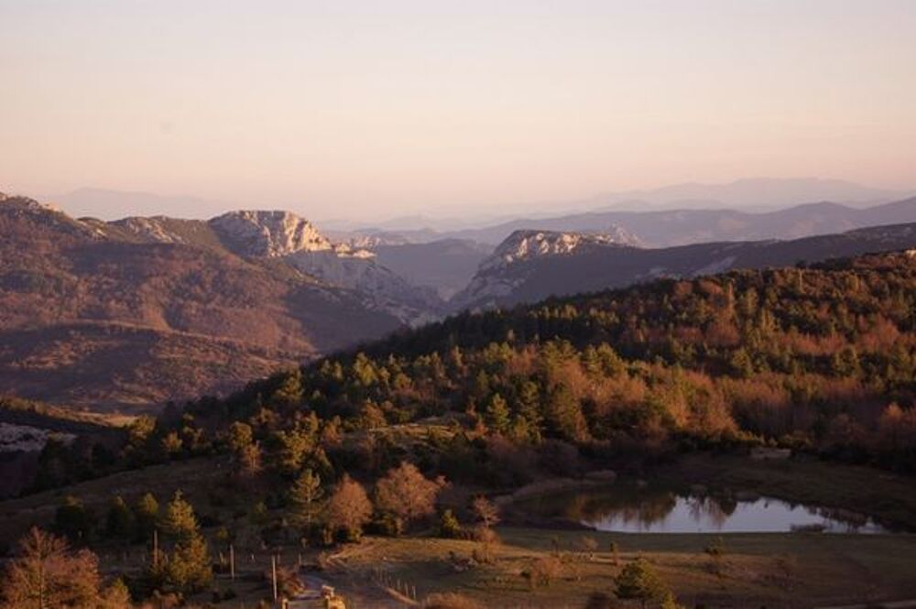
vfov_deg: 16.5
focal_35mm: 82
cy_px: 304
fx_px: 2097
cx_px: 458
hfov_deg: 24.6
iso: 100
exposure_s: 1/90
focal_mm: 55
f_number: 5.6
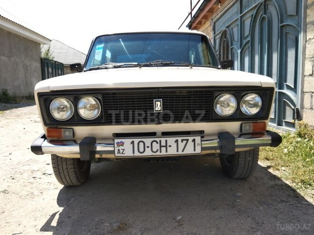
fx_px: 236
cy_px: 118
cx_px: 157
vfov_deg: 53.1
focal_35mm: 26
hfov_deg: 67.3
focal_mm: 3.81
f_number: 2.2
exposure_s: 1/517
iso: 100
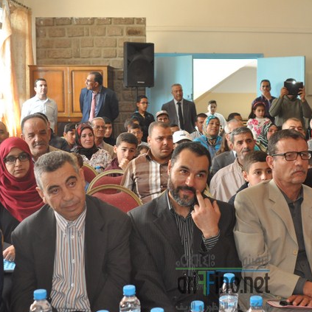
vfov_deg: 31.6
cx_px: 223
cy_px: 156
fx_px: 551
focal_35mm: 54
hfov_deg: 31.2
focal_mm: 28
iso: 800
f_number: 3.8
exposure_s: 1/80
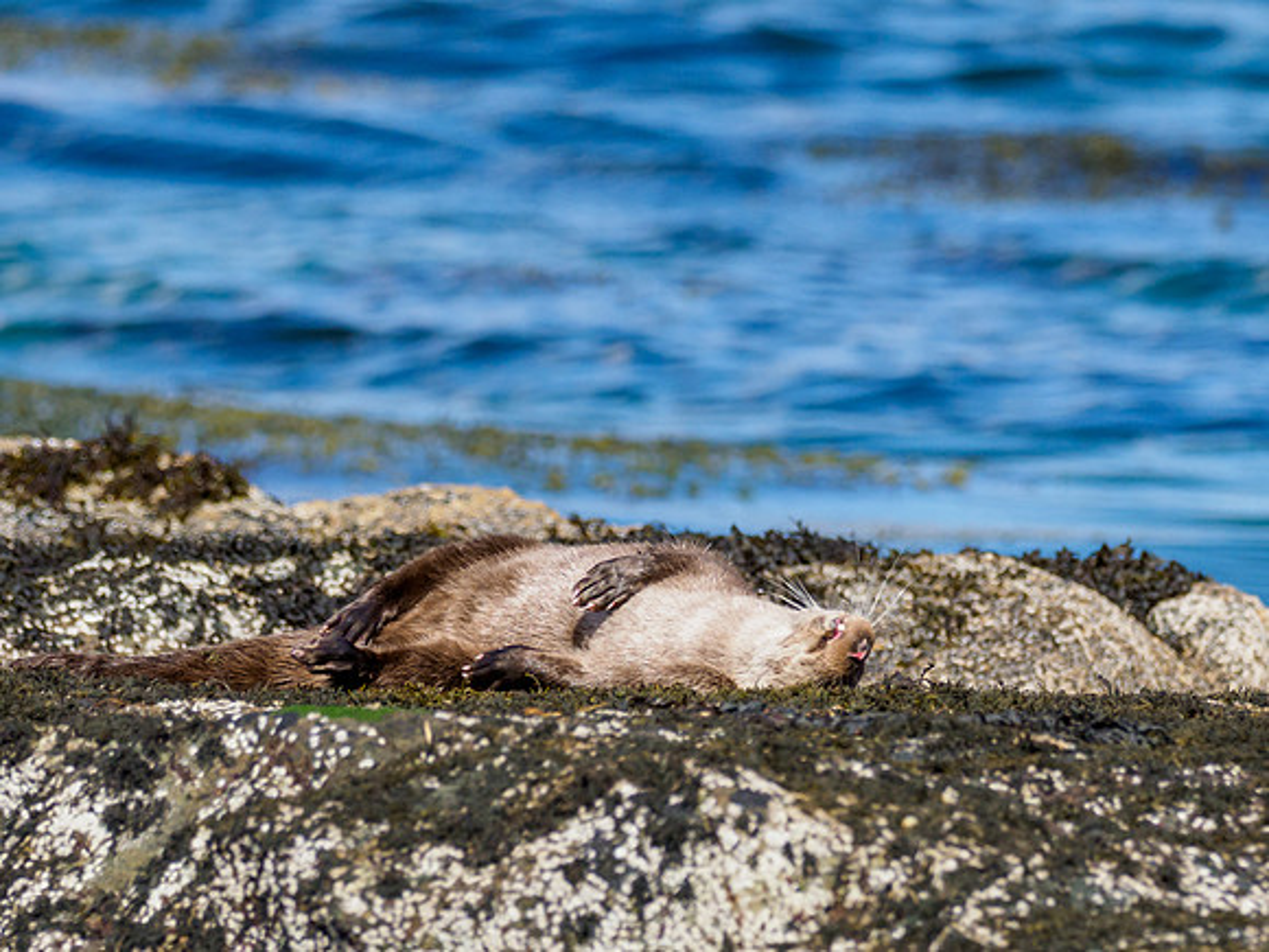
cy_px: 482
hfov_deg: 1.7
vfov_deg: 1.3
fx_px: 41745
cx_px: 724
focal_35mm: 1139
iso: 320
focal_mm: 300
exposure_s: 1/2000
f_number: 4.5
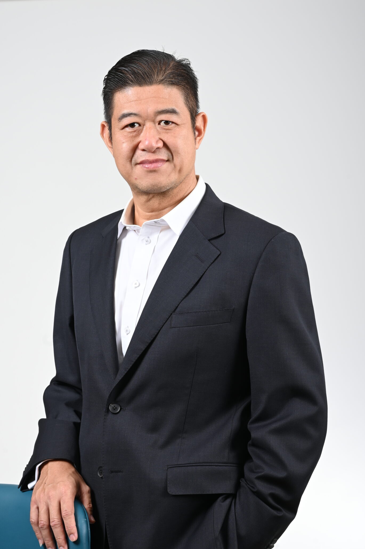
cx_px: 167
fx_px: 1325
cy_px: 326
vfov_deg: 23.4
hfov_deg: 15.7
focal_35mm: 87
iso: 100
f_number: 10
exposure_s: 1/200
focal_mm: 70
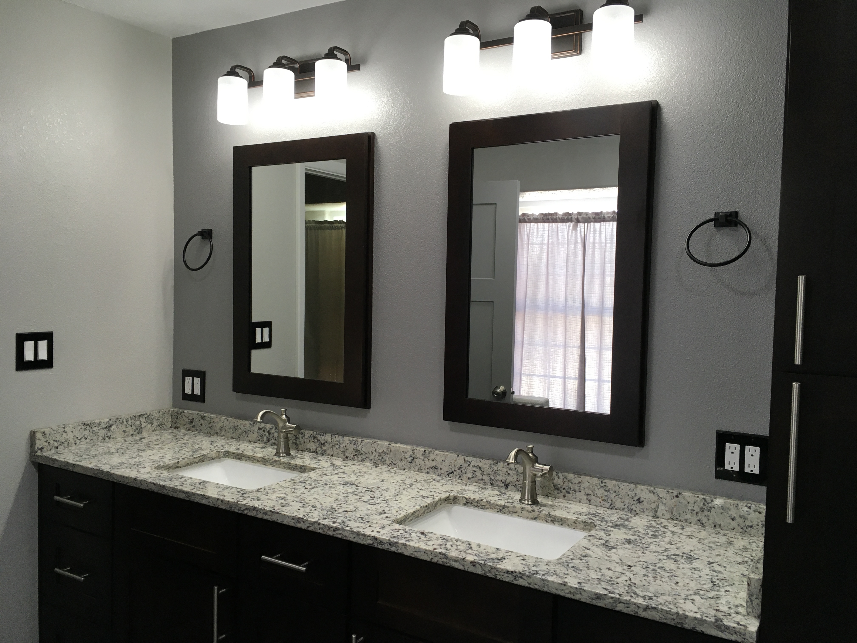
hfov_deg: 61.7
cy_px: 322
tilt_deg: -2.2
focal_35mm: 29
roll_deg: -0.9
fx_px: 718
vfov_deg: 48.2
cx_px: 428
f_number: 2.2
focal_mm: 4.15
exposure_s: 1/40
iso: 32
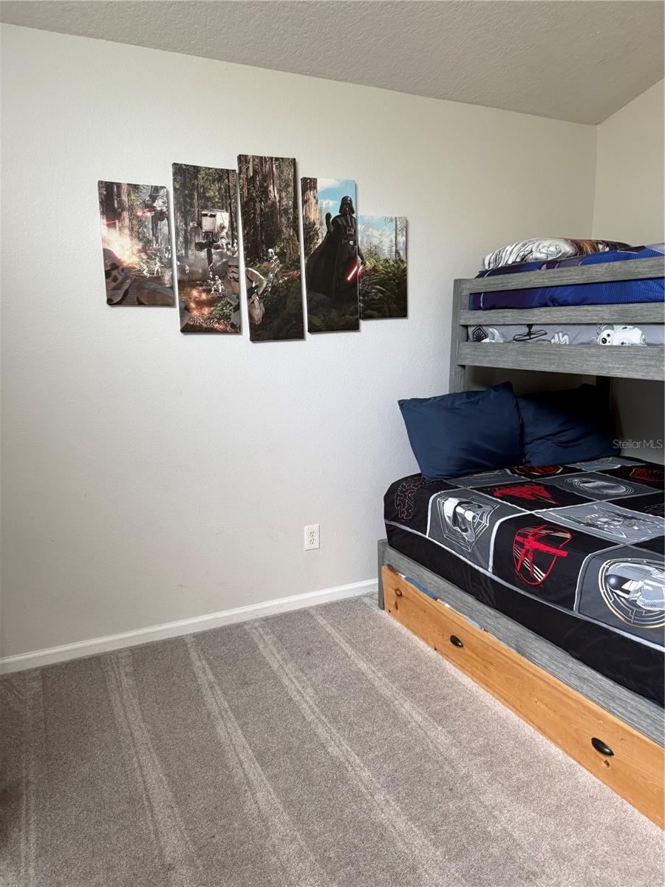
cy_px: 444
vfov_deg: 71.6
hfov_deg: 56.8
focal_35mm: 24
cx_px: 332
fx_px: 615
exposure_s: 1/121
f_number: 1.78
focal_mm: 6.76
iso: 160
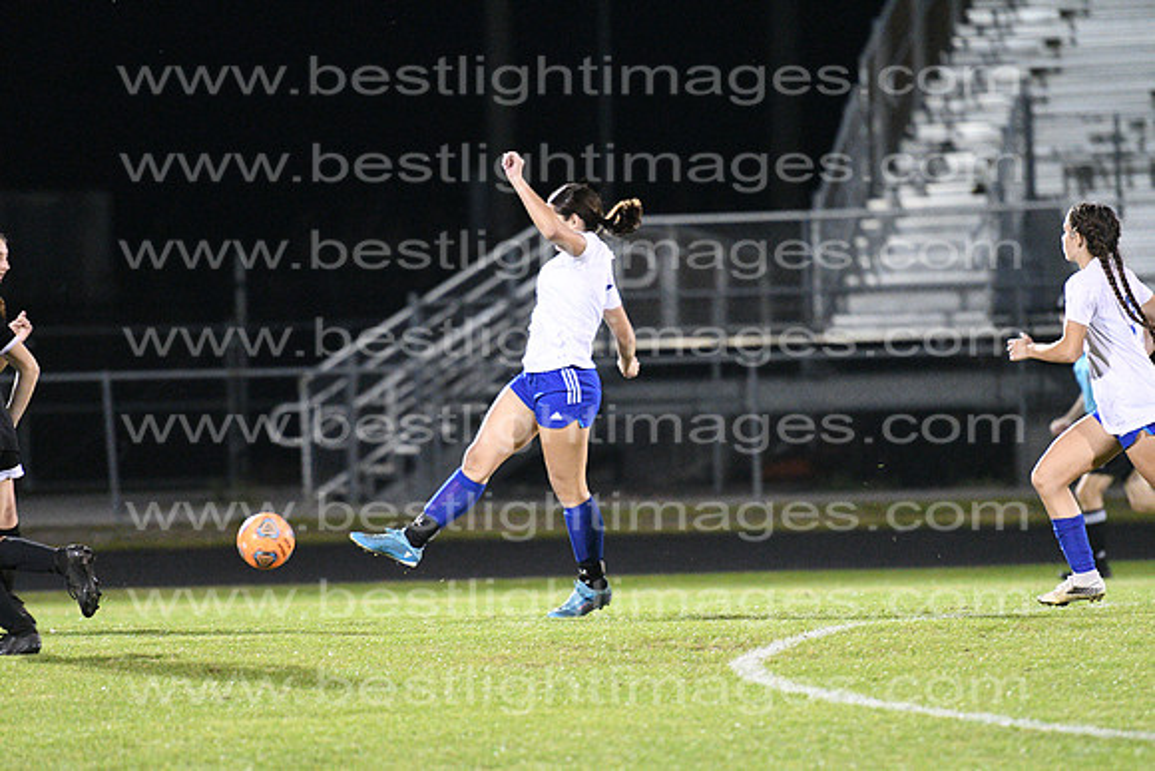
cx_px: 578
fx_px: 9627
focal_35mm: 300
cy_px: 386
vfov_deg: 4.6
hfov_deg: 6.9
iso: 10000
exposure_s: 1/800
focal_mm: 200
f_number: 2.8
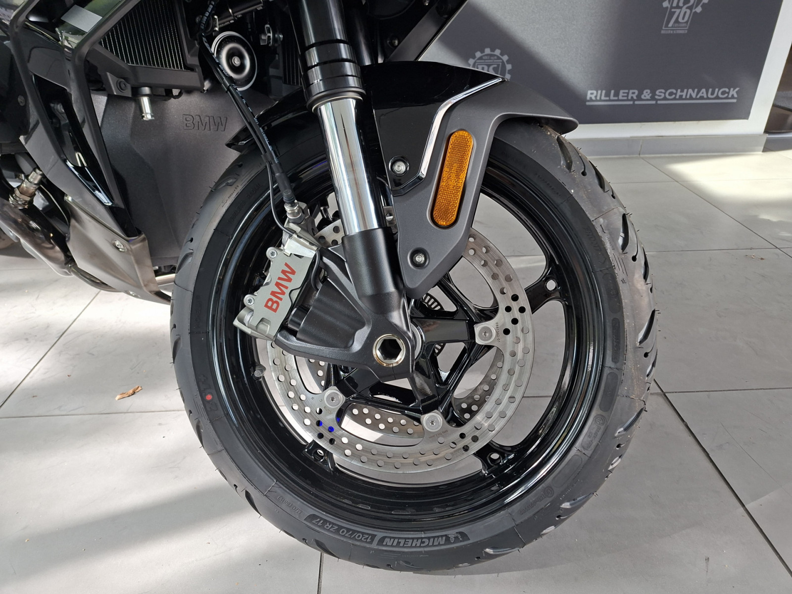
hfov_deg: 73.9
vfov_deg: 58.9
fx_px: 526
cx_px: 396
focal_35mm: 23
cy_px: 297
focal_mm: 5.54
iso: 50
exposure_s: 1/120
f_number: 1.8
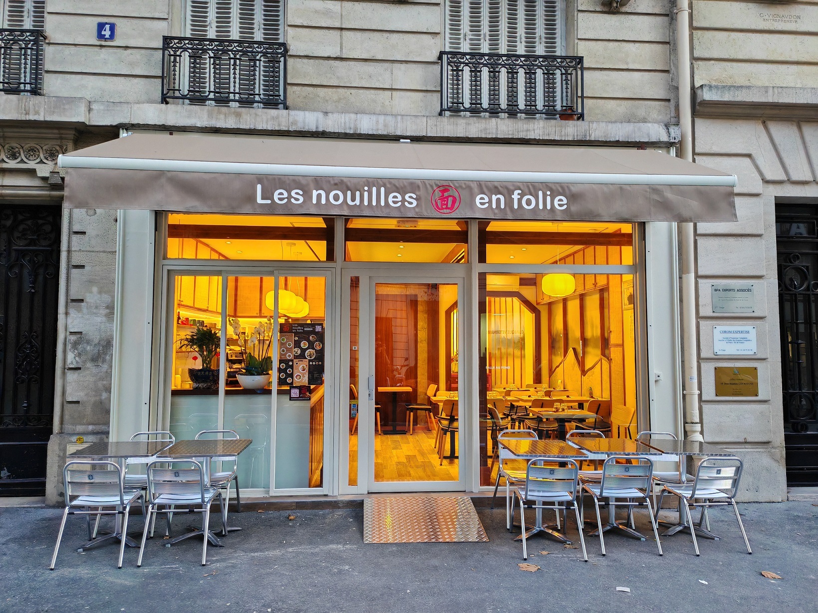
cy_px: 306
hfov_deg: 69.4
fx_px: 591
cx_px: 409
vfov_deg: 54.9
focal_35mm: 25
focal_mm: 5.3
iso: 500
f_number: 1.9
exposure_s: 1/50
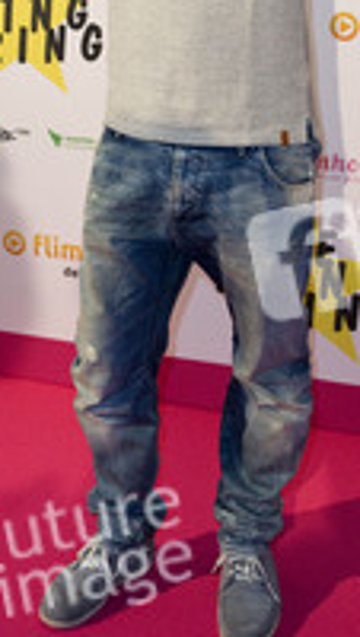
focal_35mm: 67
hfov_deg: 18.0
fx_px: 1133
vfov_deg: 30.3
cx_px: 123
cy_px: 86
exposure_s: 1/200
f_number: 4.5
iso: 1600
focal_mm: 32
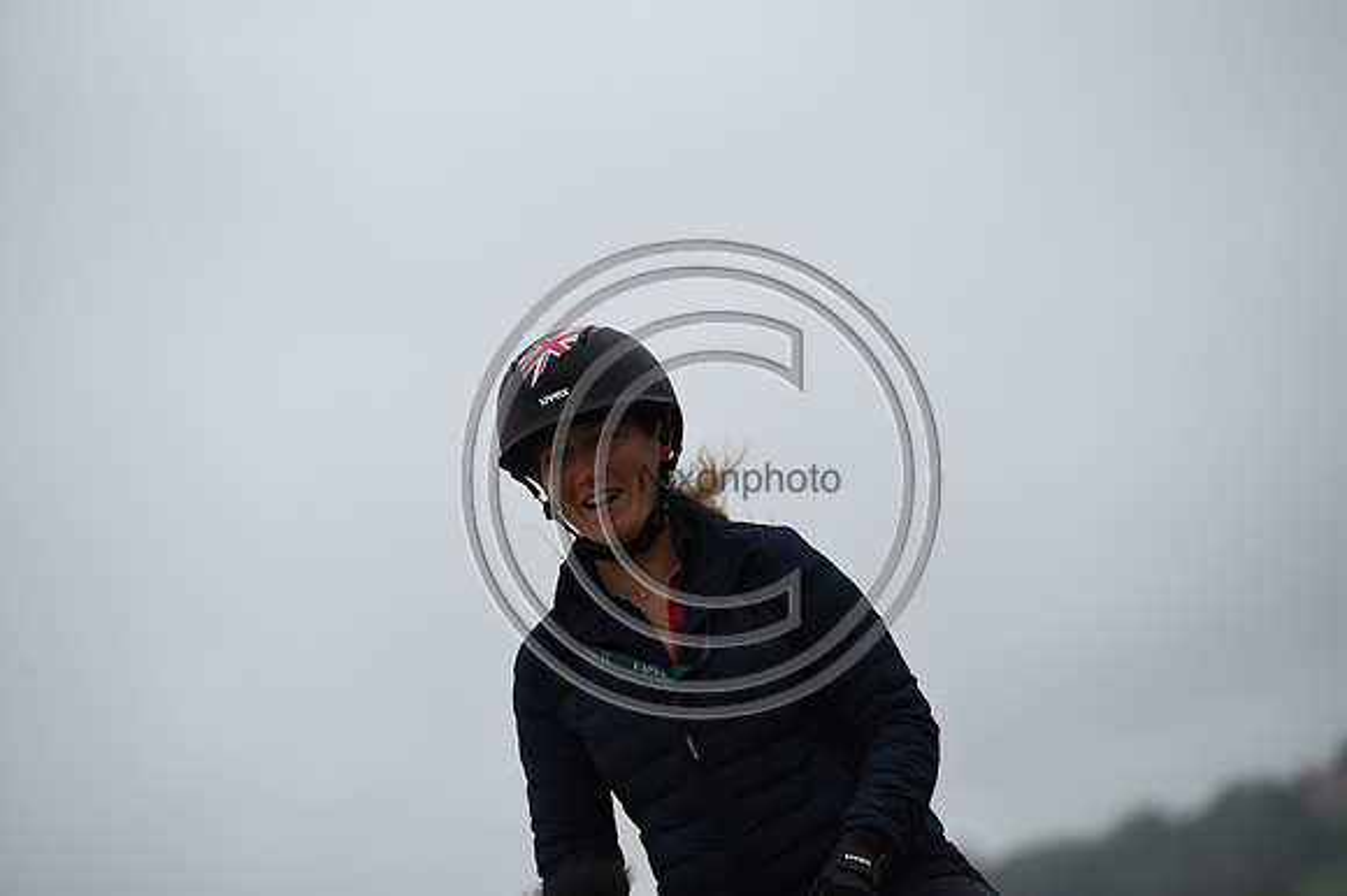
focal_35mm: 200
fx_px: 7479
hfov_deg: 10.3
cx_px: 674
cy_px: 448
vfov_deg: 6.9
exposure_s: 1/800
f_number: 5
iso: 200
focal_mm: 200
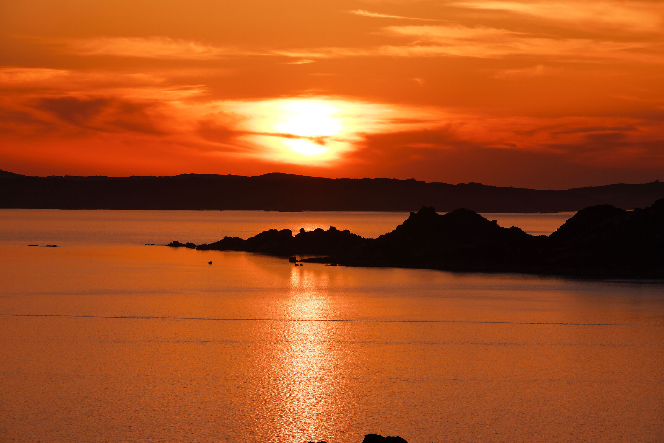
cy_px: 222
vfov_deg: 8.4
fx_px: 3025
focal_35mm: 164
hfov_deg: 12.5
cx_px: 332
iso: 200
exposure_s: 1/850
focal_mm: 109.5
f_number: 9
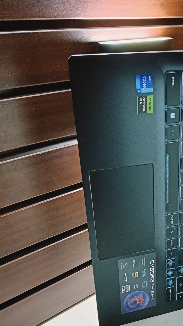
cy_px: 225
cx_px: 162
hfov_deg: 28.0
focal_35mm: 41
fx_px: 354
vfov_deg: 48.3
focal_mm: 3.98
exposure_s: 1/33.3
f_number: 1.8
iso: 500
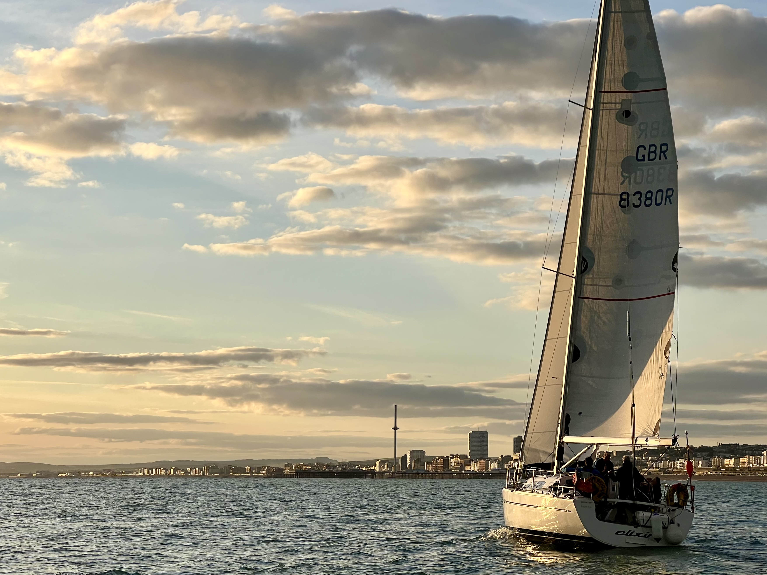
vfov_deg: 19.1
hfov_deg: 25.3
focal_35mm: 77
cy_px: 288
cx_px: 384
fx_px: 1706
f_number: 2.8
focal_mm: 9
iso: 32
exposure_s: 1/1014
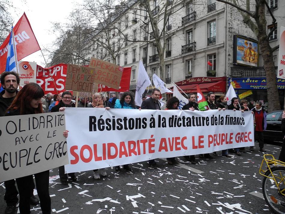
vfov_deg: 49.8
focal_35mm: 28
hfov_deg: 63.4
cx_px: 142
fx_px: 231
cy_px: 107
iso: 100
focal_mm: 6
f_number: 2.8
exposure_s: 1/163
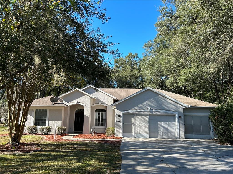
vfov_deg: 53.1
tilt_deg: +10.0
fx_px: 175
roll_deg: -0.8
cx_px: 116
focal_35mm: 26
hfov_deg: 67.3
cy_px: 87
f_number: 1.5
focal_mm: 5.7
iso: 50
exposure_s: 1/1252
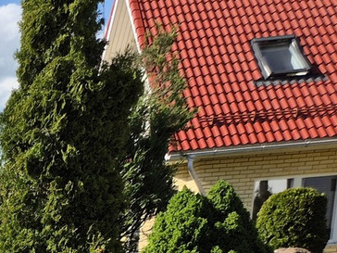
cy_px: 543
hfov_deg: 15.8
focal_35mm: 101
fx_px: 983
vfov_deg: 12.5
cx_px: -317
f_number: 1.8
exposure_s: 1/1768
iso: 25
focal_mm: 5.4
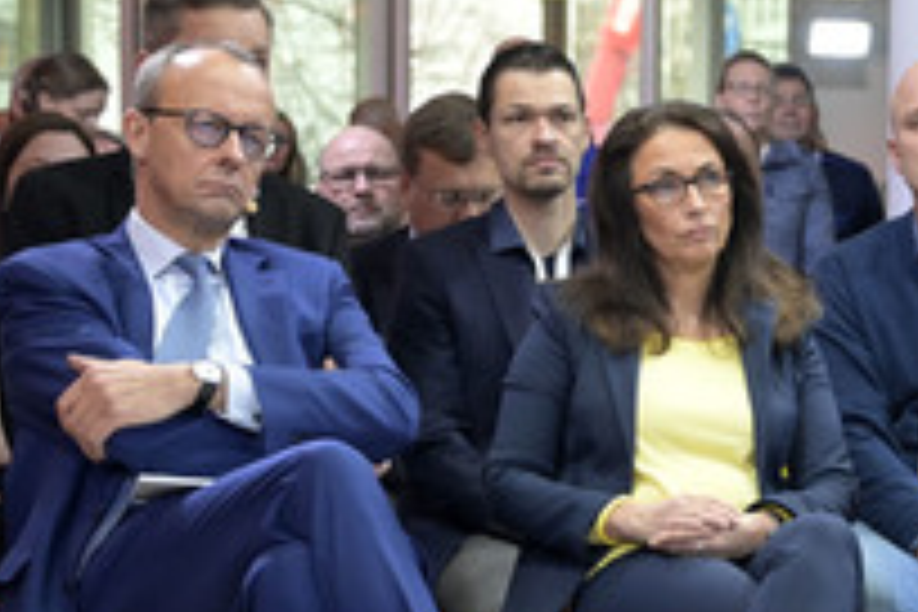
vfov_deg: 8.0
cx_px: 848
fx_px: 4386
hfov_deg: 11.9
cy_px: 490
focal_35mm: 172
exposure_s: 1/500
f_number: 5
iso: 8000
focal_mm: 78
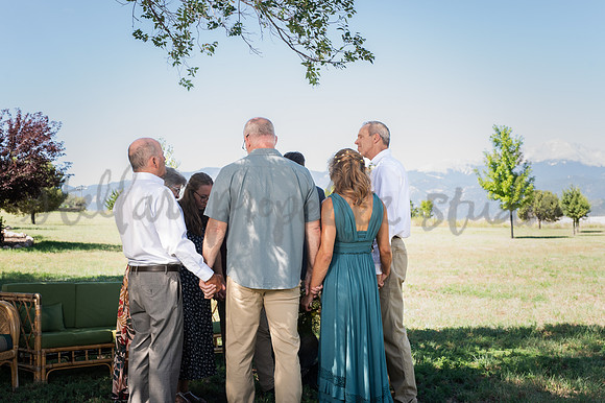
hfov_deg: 39.6
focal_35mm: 50
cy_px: 202
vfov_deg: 27.0
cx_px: 302
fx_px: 840
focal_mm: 50
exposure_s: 1/200
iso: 250
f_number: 6.3
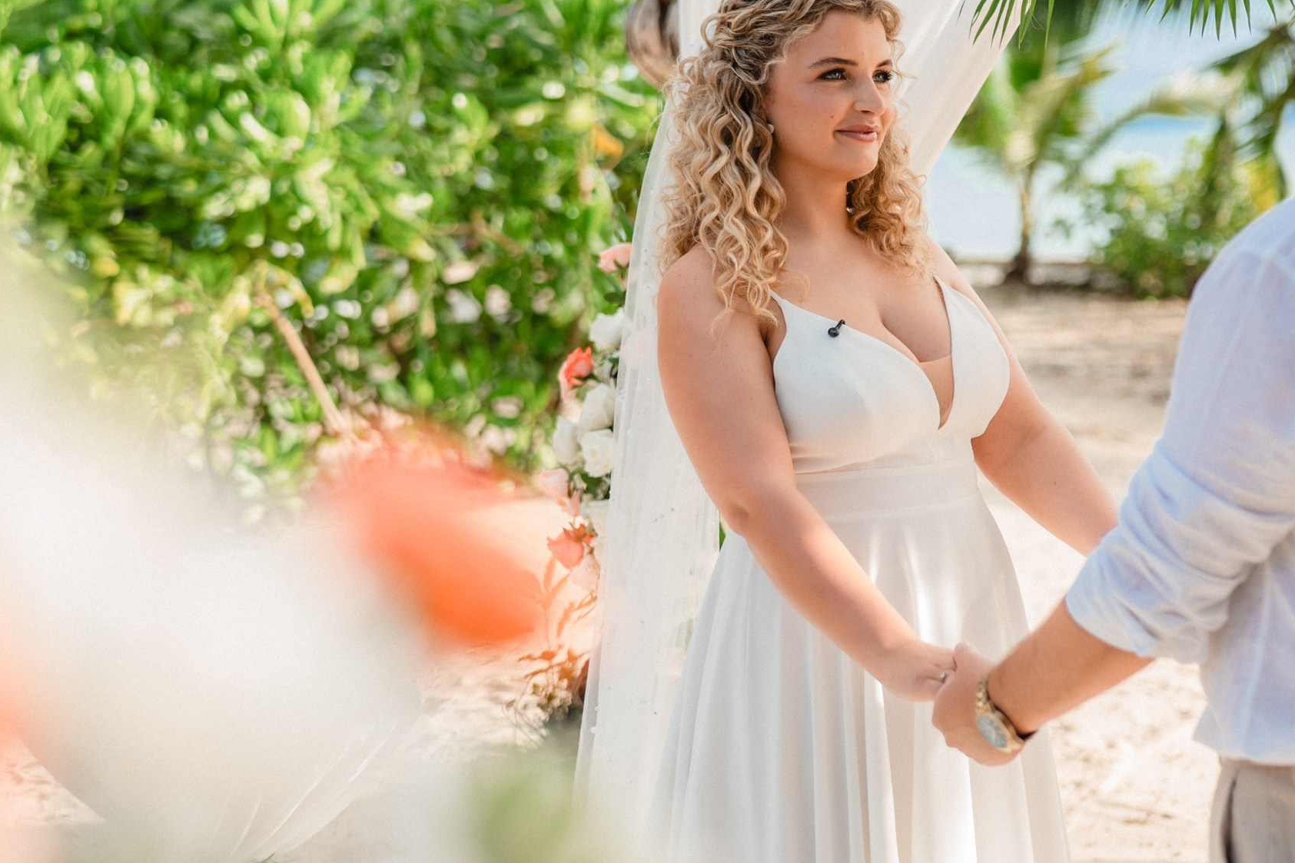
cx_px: 759
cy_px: 339
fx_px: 2482
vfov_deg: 19.7
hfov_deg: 29.2
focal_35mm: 69
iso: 250
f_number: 2.2
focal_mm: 50
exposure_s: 1/400
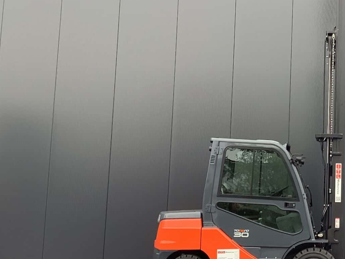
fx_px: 618
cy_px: 103
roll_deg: -1.9
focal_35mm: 62
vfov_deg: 23.6
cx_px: 328
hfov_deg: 29.5
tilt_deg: +12.8
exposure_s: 1/120
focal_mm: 3.3
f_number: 2.4
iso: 40
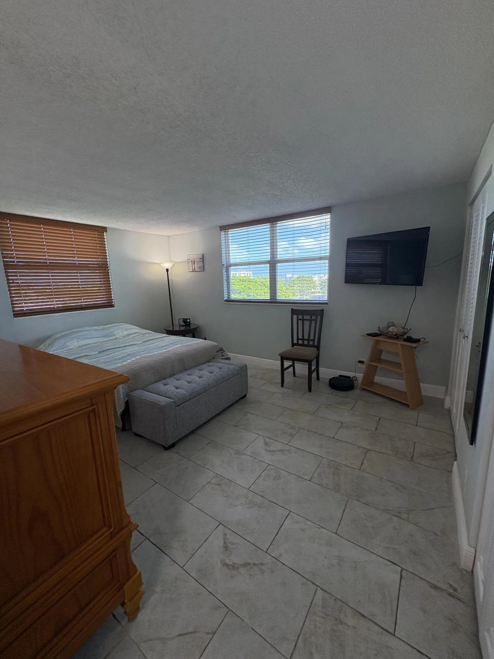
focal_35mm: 14
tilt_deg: -10.3
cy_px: 330
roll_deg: +2.2
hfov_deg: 85.7
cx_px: 247
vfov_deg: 102.1
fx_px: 266
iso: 125
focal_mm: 2.22
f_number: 2.2
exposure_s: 1/120
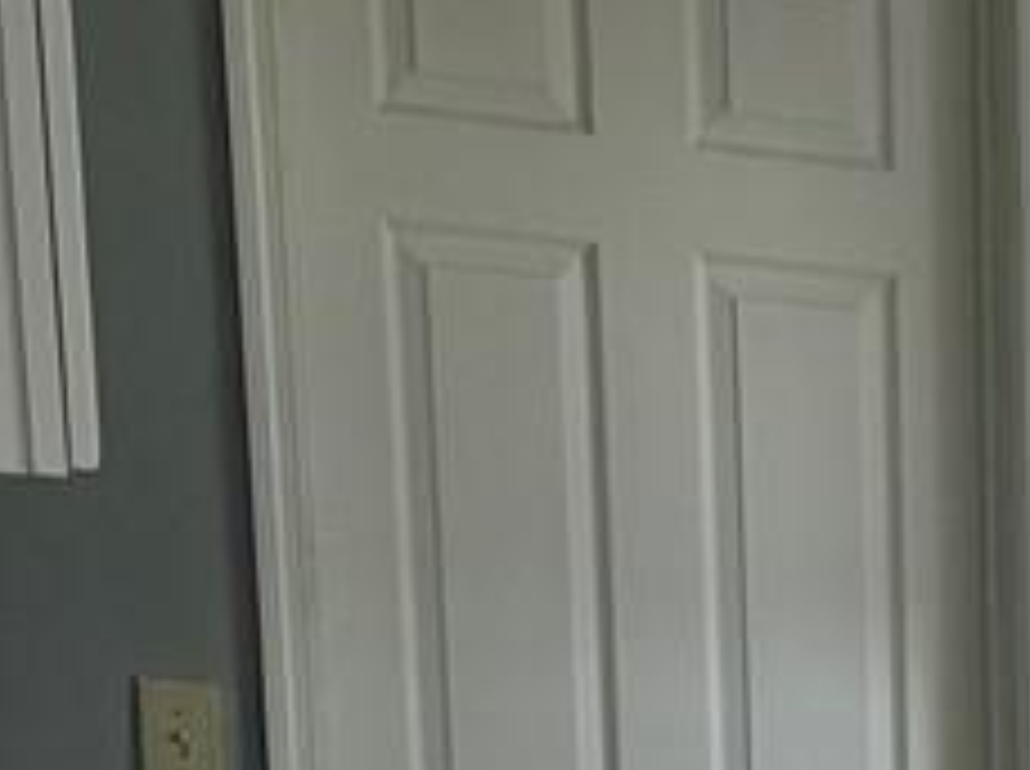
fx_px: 4991
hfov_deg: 10.3
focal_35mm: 168
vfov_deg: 7.5
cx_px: 2438
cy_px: 2477
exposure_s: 1/121
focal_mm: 6.76
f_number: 1.78
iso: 64
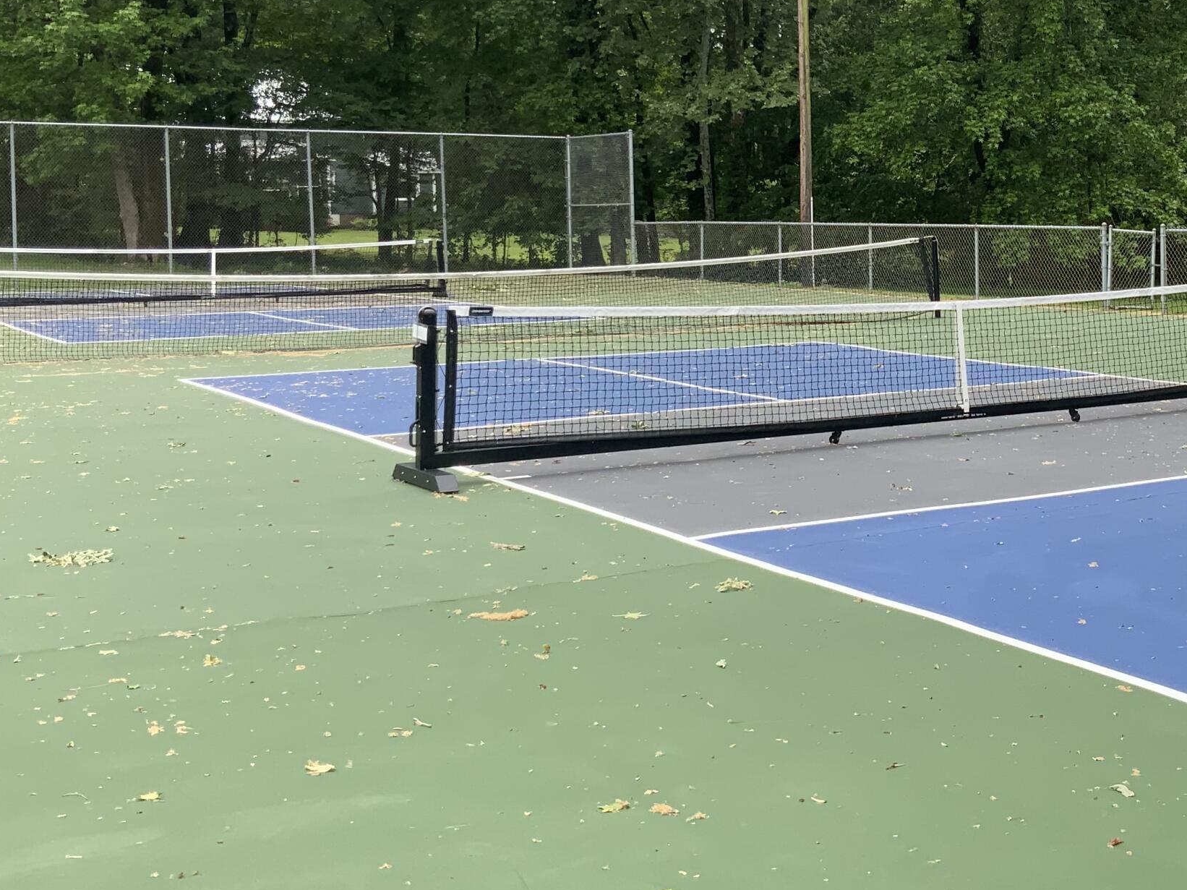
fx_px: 1817
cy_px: 238
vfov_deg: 27.2
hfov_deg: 35.1
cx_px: 941
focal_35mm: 53
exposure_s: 1/446
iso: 16
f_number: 1.8
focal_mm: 3
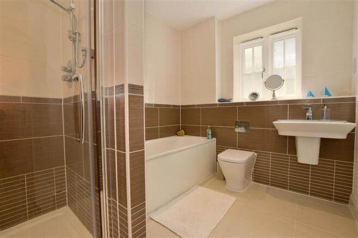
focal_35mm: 15
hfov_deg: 100.4
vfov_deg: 77.3
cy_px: 119
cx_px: 179
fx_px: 149
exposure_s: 1/60
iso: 100
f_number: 11
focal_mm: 10
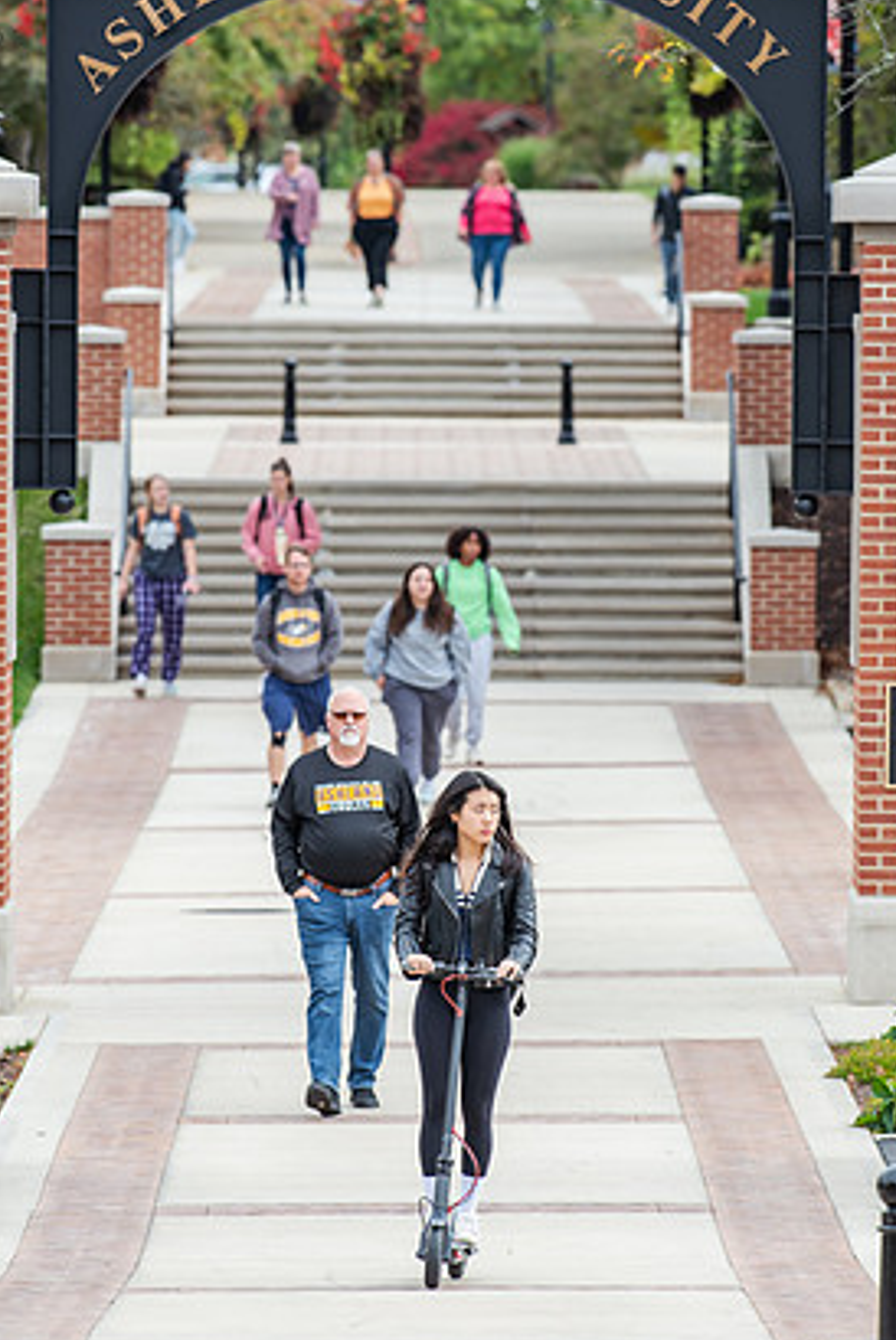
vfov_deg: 6.3
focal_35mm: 329
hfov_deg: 4.2
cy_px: 631
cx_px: 461
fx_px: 12261
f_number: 7.1
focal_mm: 300
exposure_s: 1/320
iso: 400
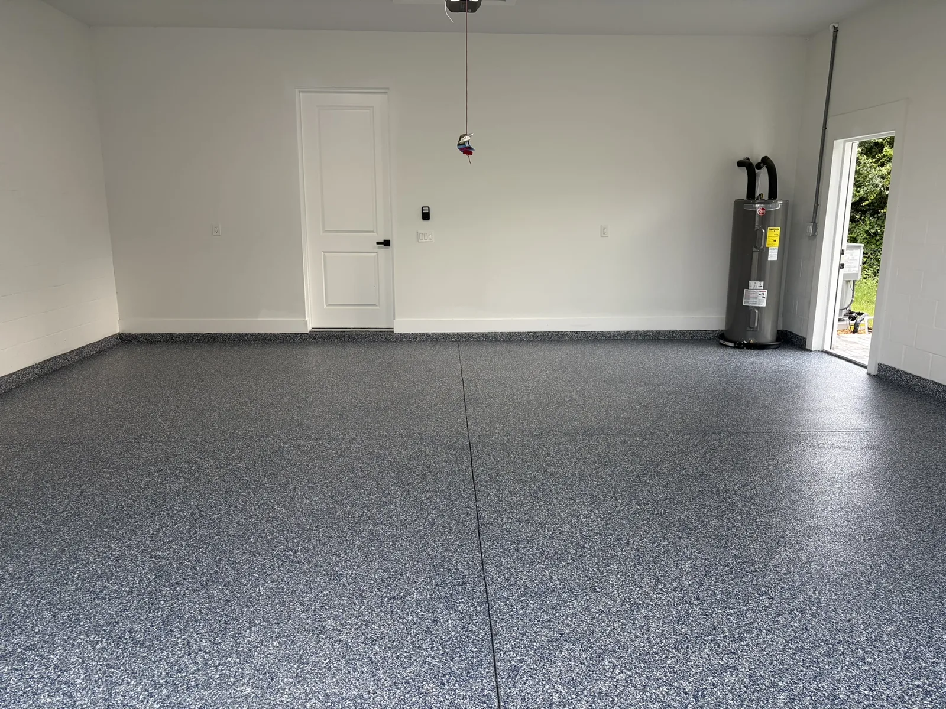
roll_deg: -0.9
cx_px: 473
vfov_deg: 53.1
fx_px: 711
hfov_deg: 67.3
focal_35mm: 26
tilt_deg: -11.4
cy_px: 354
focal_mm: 5.96
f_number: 1.6
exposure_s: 1/120
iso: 100
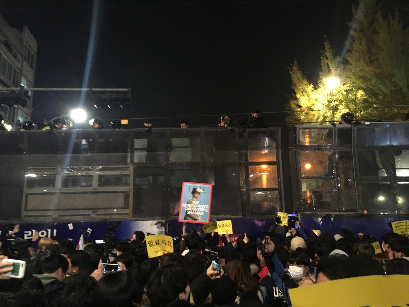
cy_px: 154
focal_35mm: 29
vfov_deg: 48.2
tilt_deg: +11.5
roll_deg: +1.2
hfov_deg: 61.7
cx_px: 204
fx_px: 343
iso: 500
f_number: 2.2
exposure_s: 1/15
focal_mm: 4.15
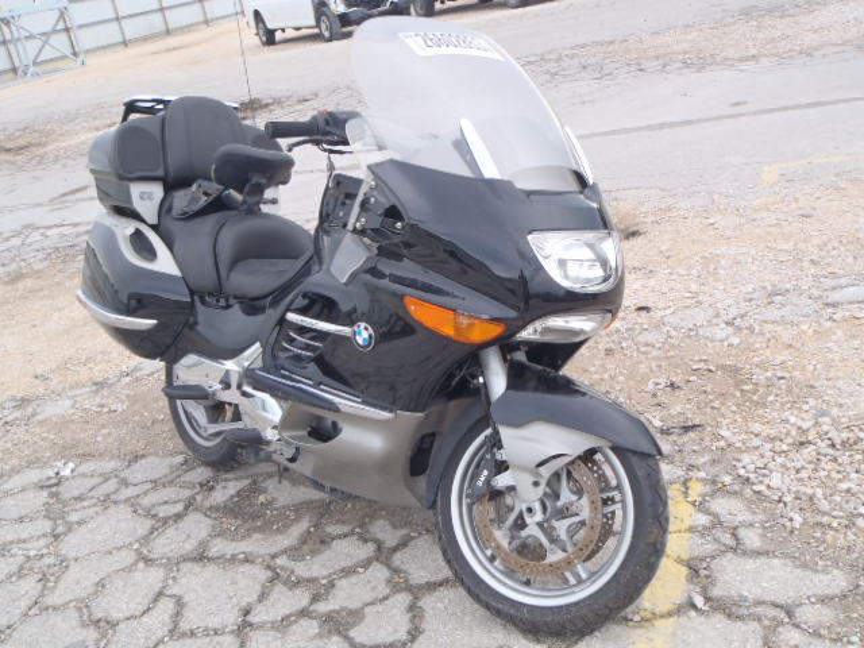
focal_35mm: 36
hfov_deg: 51.4
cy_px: 324
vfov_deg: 39.7
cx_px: 432
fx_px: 899
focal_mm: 6.53
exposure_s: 1/100
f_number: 5
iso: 80
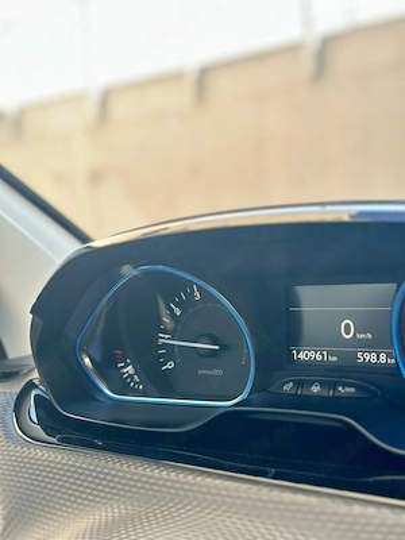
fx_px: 749
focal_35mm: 48
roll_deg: +4.3
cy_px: 270
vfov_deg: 39.7
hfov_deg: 30.3
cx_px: 202
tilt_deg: -3.8
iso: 125
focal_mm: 6.86
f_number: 1.78
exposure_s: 1/109
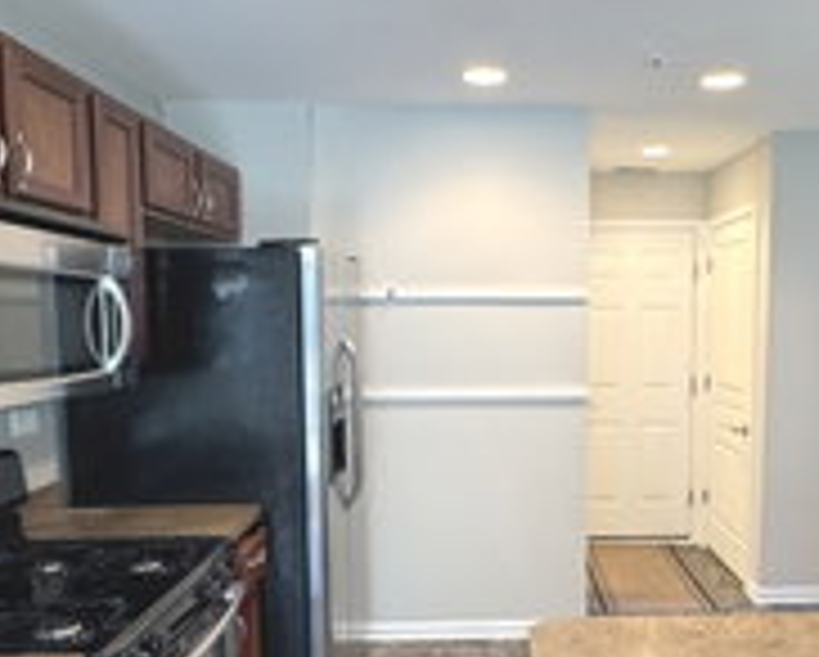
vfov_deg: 45.7
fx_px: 776
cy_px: 382
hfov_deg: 54.8
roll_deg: +0.1
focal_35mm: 32
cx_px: 524
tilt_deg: -5.4
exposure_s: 1/120
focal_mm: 2.22
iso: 320
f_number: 2.2
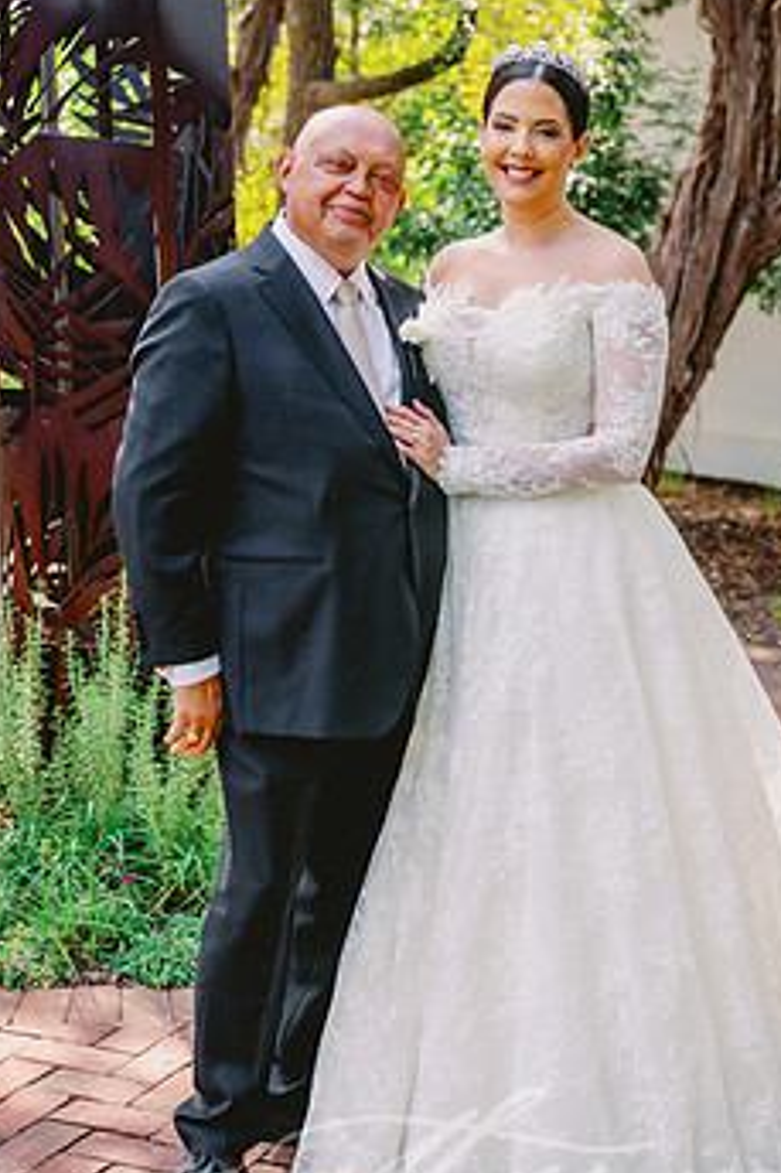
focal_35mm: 68
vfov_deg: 29.7
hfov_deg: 20.0
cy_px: 559
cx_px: 443
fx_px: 2215
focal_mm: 52
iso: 400
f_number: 3.5
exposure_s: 1/640
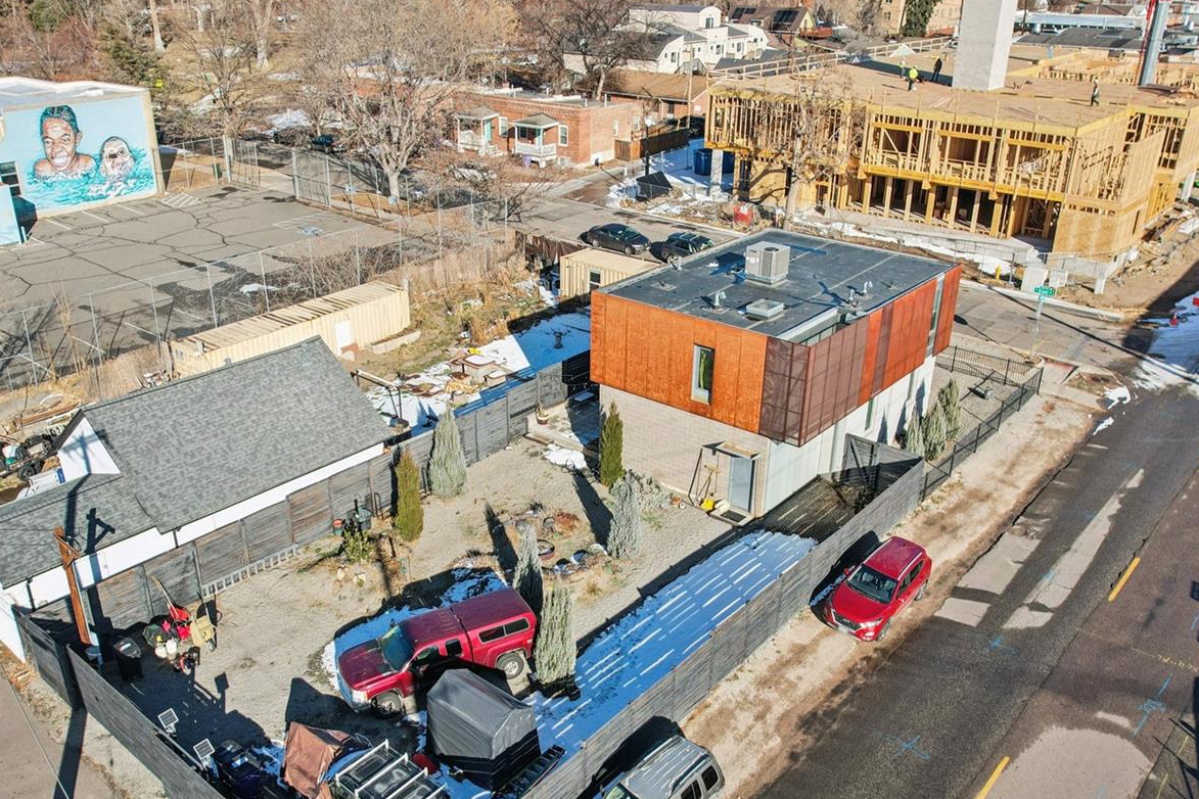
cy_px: 432
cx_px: 554
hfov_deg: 61.9
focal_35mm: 30
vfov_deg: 43.6
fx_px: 999
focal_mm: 8.4
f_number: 2.8
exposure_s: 1/400
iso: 150
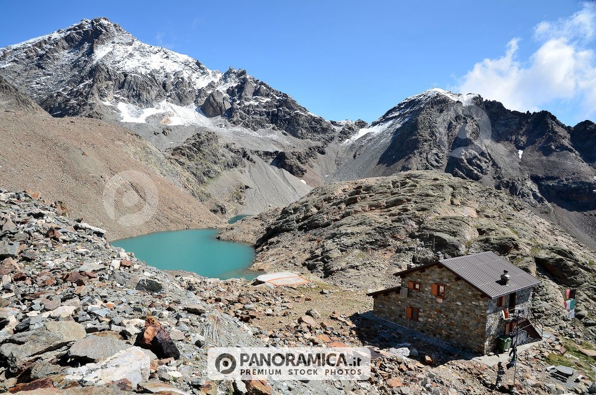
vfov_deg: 52.9
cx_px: 298
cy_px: 198
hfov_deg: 73.9
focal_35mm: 24
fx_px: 396
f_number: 8
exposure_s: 1/80
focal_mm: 16
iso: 100
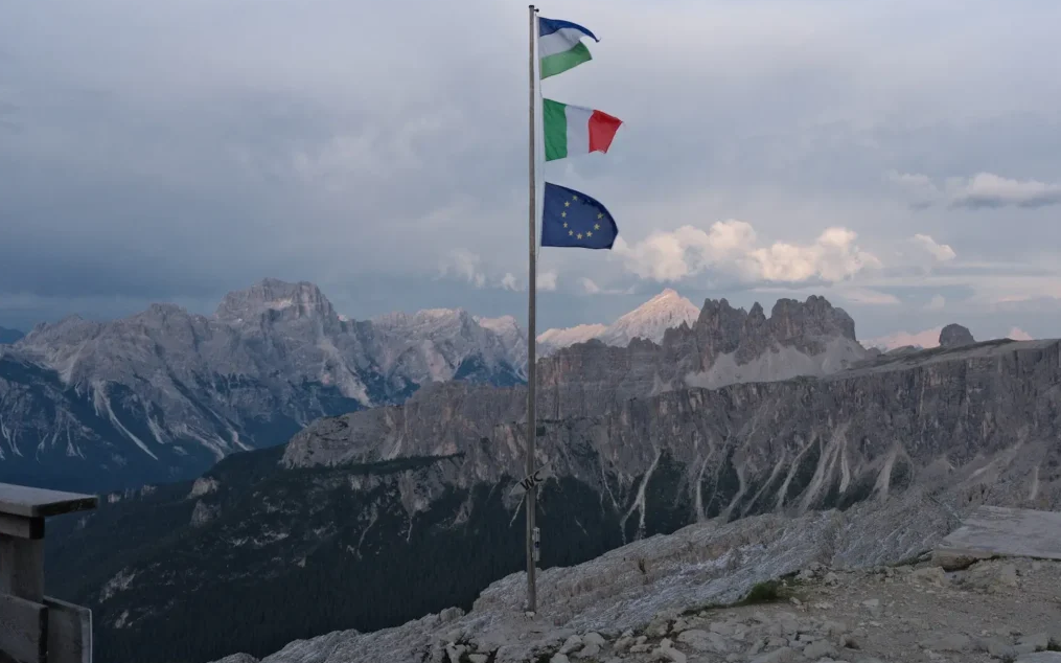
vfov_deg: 35.3
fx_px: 1041
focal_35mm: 36
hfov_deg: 54.0
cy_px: 325
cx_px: 530
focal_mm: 23
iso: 500
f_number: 16
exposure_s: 1/100
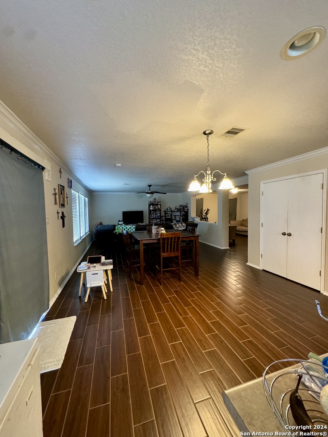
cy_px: 218
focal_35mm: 14
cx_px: 164
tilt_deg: -3.8
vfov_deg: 102.1
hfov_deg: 85.7
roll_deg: +0.5
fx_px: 177
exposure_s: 1/60
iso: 640
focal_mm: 2.22
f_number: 2.2
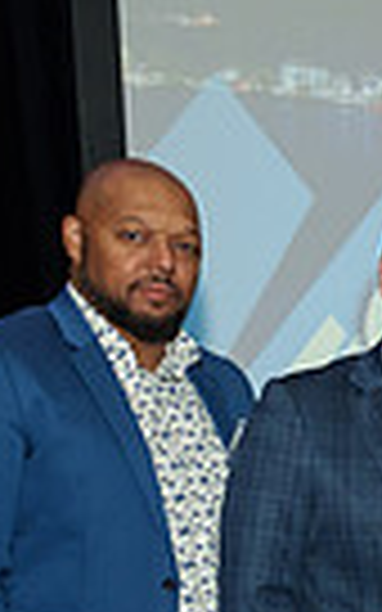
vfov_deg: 18.1
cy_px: 720
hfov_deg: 10.3
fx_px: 1832
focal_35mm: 110
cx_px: 913
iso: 800
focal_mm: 24
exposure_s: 1/125
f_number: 5
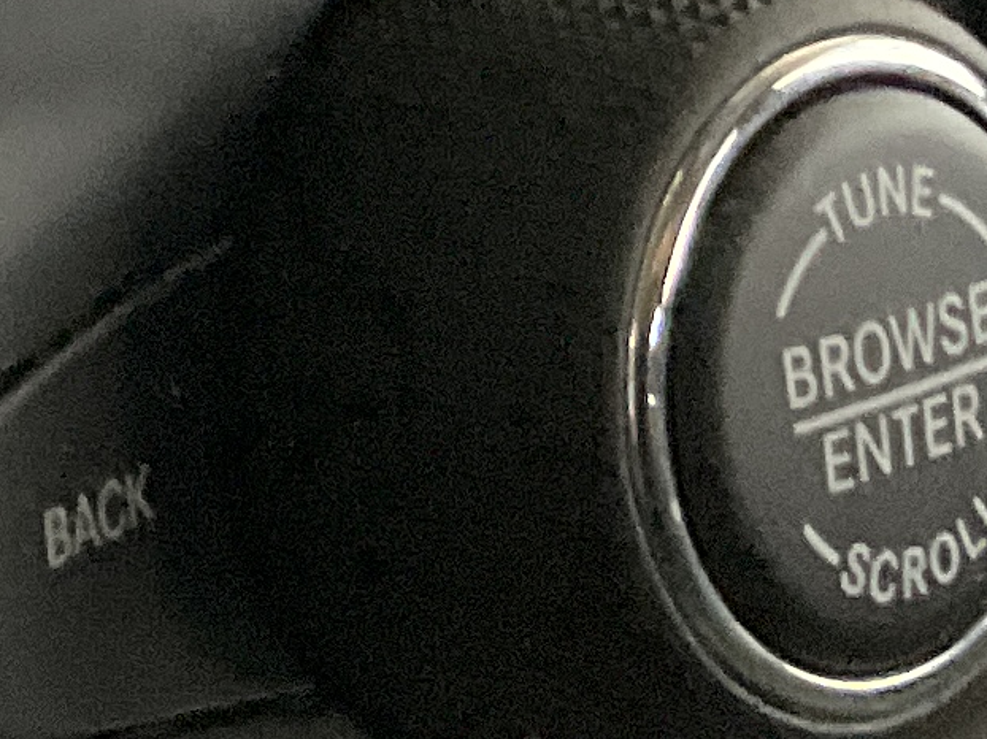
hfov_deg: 9.3
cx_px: -1460
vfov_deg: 7.6
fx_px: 5358
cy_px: -720
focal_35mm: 188
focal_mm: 3
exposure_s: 1/60
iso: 200
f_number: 1.8
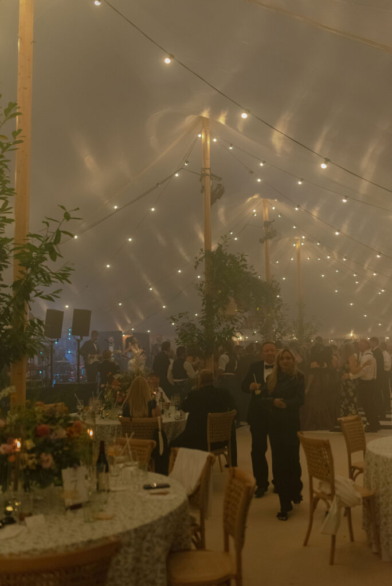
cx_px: 196
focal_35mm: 35
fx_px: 571
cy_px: 293
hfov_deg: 37.9
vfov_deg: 54.4
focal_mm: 35
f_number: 1.4
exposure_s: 1/4000
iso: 4500
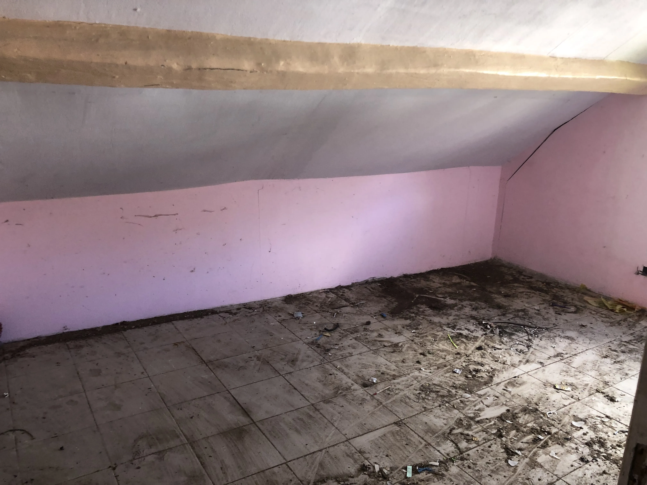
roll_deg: -2.8
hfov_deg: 63.4
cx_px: 324
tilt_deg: -16.3
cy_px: 242
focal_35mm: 28
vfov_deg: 49.7
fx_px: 523
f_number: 1.8
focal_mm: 3.99
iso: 50
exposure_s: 1/15
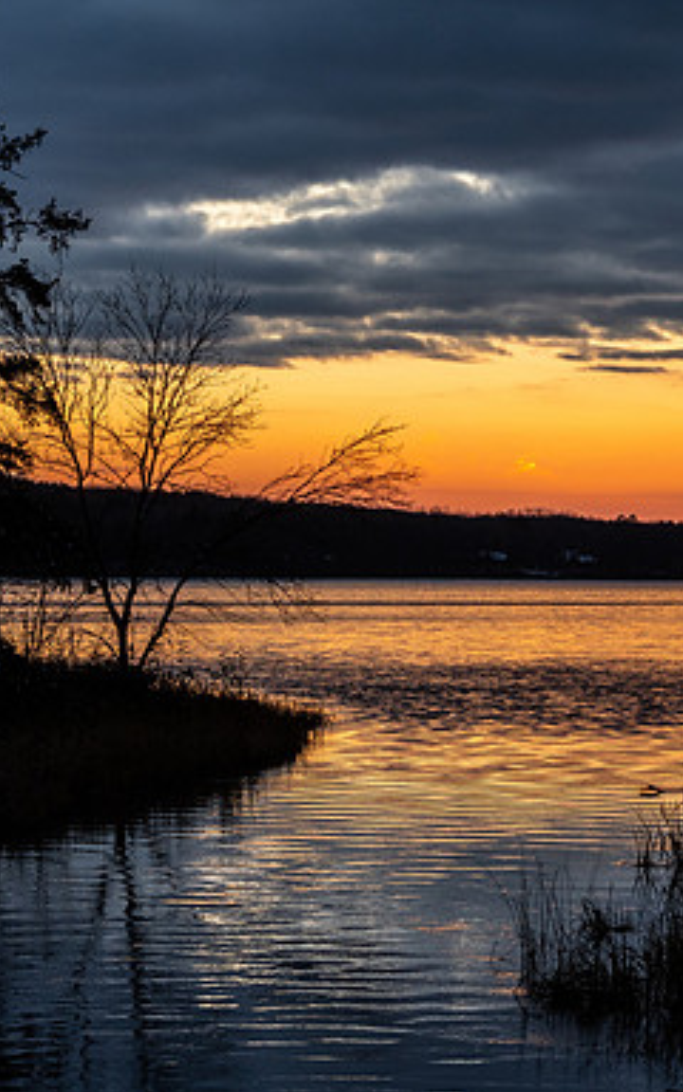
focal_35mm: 120
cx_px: 541
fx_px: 3574
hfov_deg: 10.9
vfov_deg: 17.4
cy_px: 547
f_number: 8
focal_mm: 52
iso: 500
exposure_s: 1/80
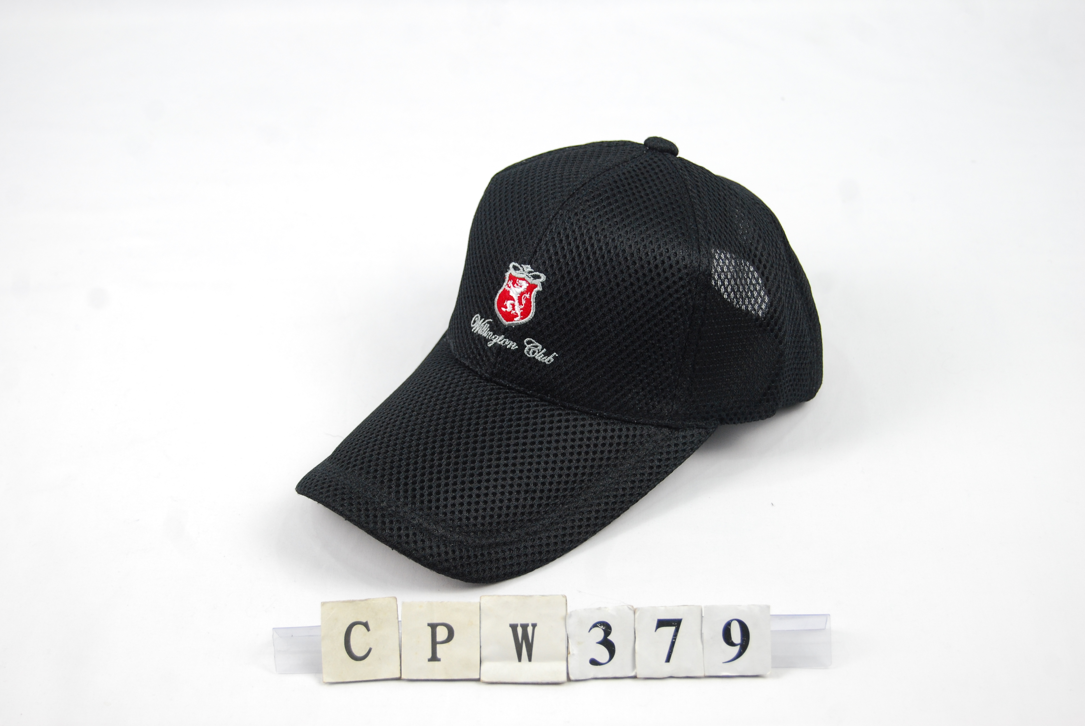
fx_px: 2082
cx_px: 542
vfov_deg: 19.8
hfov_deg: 29.2
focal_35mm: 69
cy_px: 363
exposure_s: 1/30
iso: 400
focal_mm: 46
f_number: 5.3
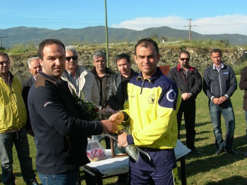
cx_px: 114
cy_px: 95
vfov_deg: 30.3
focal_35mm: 48
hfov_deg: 39.6
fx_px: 343
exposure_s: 1/362
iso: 50
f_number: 4.9
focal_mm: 8.5
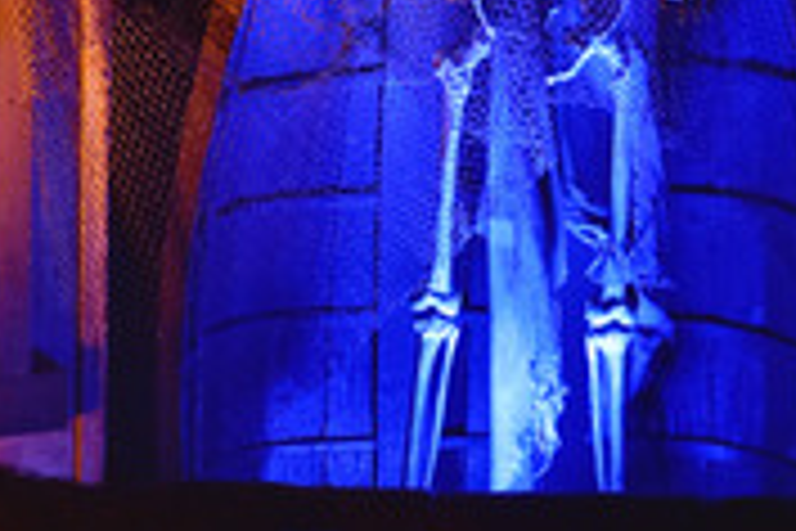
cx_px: 135
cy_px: -32
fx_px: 1968
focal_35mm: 89
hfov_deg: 22.5
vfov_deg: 15.0
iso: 800
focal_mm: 35
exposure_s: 1/200
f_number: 3.5
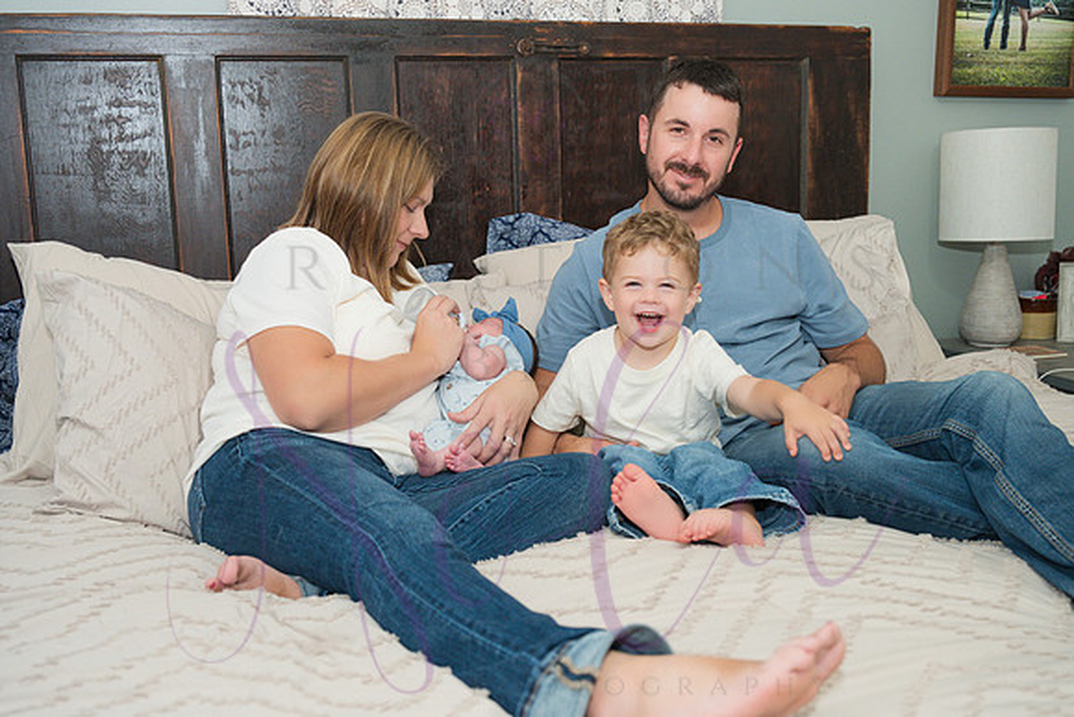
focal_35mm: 34
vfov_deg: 38.4
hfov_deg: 55.1
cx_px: 537
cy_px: 358
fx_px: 1029
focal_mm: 34.5
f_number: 4
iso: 800
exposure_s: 1/320
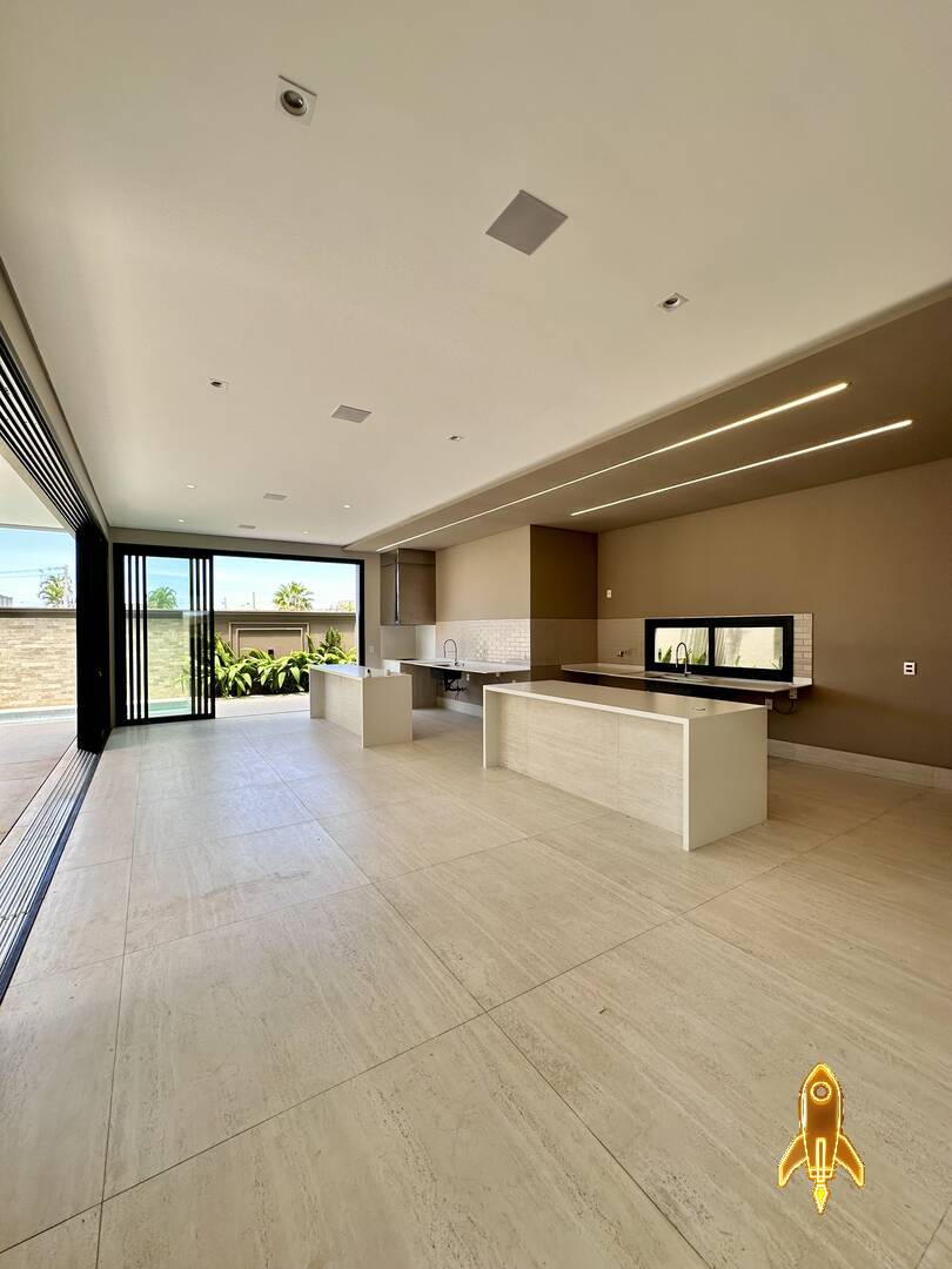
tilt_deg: +1.0
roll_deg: -0.2
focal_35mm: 14
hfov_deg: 85.7
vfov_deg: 102.1
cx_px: 476
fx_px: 513
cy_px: 634
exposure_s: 1/179
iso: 40
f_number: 2.2
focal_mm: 2.22
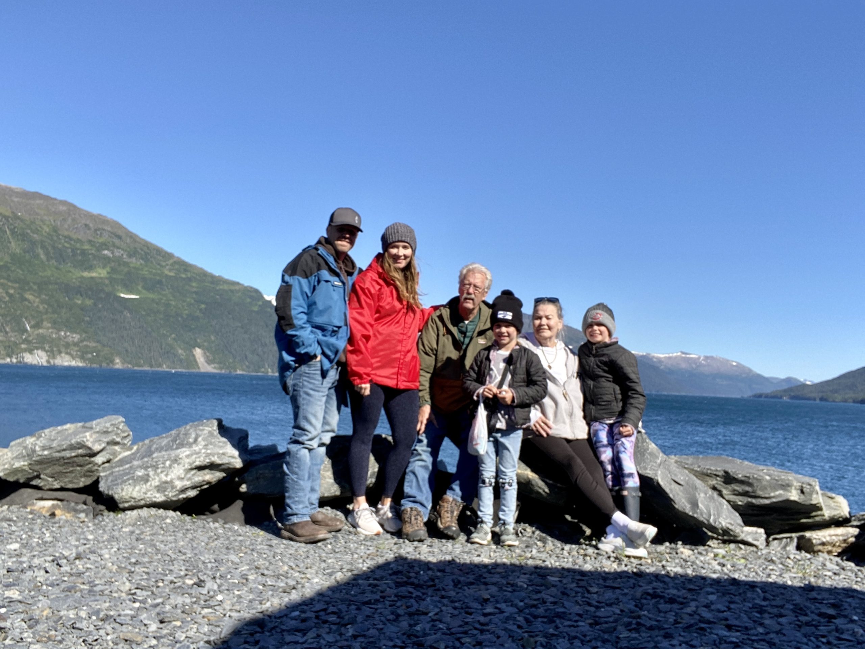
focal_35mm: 30
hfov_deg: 60.0
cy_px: 324
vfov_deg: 46.8
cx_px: 432
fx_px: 750
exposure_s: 1/1018
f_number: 2.2
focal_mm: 2.71
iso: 25
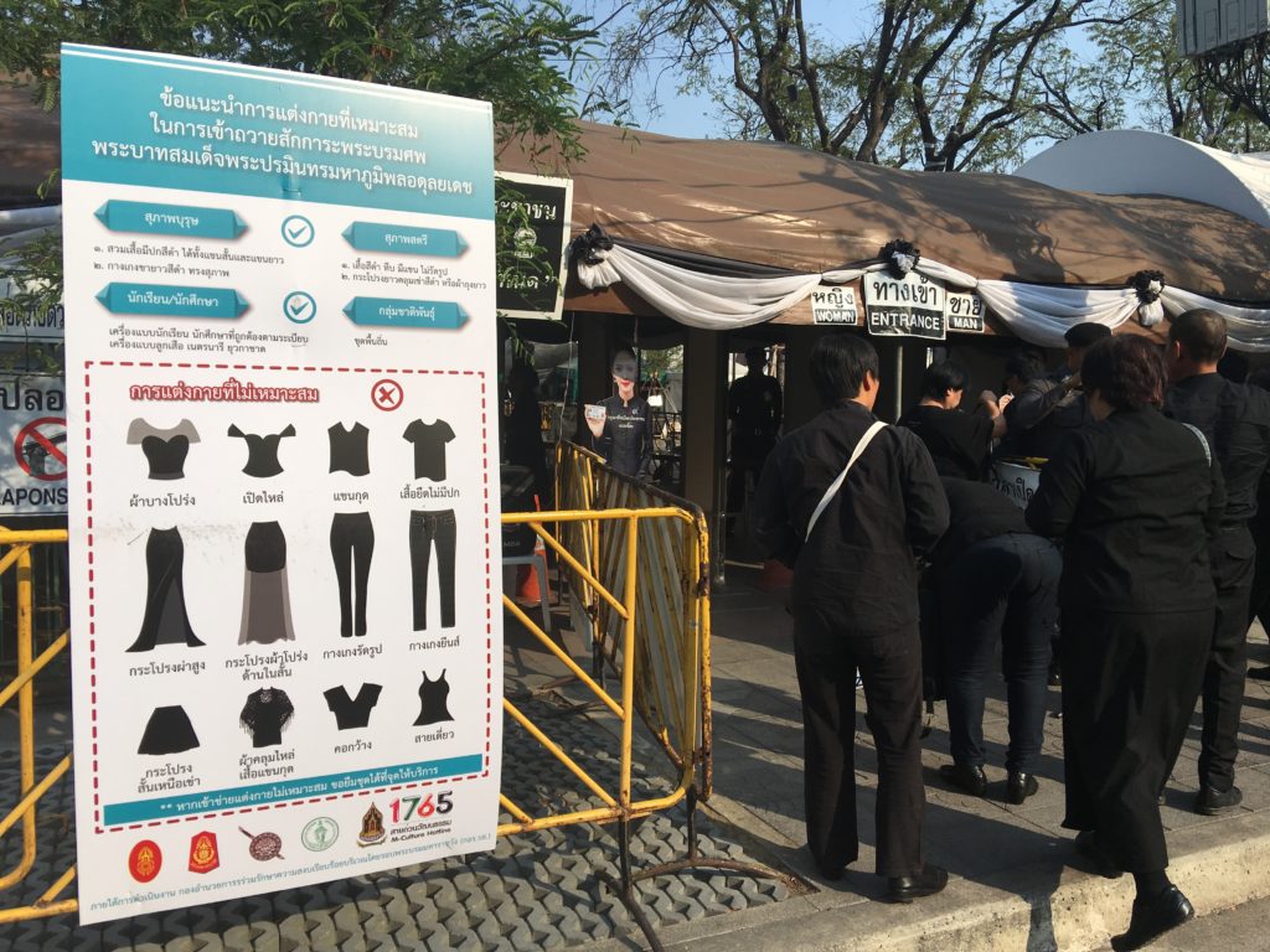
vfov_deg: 48.2
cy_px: 476
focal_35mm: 29
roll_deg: -1.5
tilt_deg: -2.2
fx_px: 1064
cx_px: 635
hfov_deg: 61.7
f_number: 2.2
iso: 25
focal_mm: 4.15
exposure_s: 1/1637
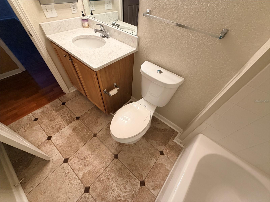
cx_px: 135
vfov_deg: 85.7
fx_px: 109
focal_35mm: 14
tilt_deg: -49.6
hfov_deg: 102.1
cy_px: 101
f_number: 2.2
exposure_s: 1/60
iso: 250
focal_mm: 2.22
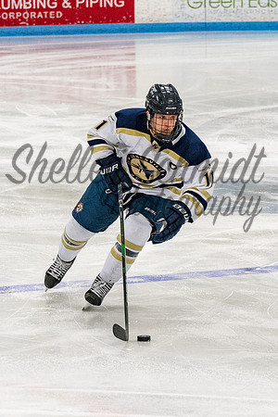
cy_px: 190
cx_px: 118
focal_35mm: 294
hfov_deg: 4.7
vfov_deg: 7.0
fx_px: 3402
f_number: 3.5
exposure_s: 1/800
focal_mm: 102
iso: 2500
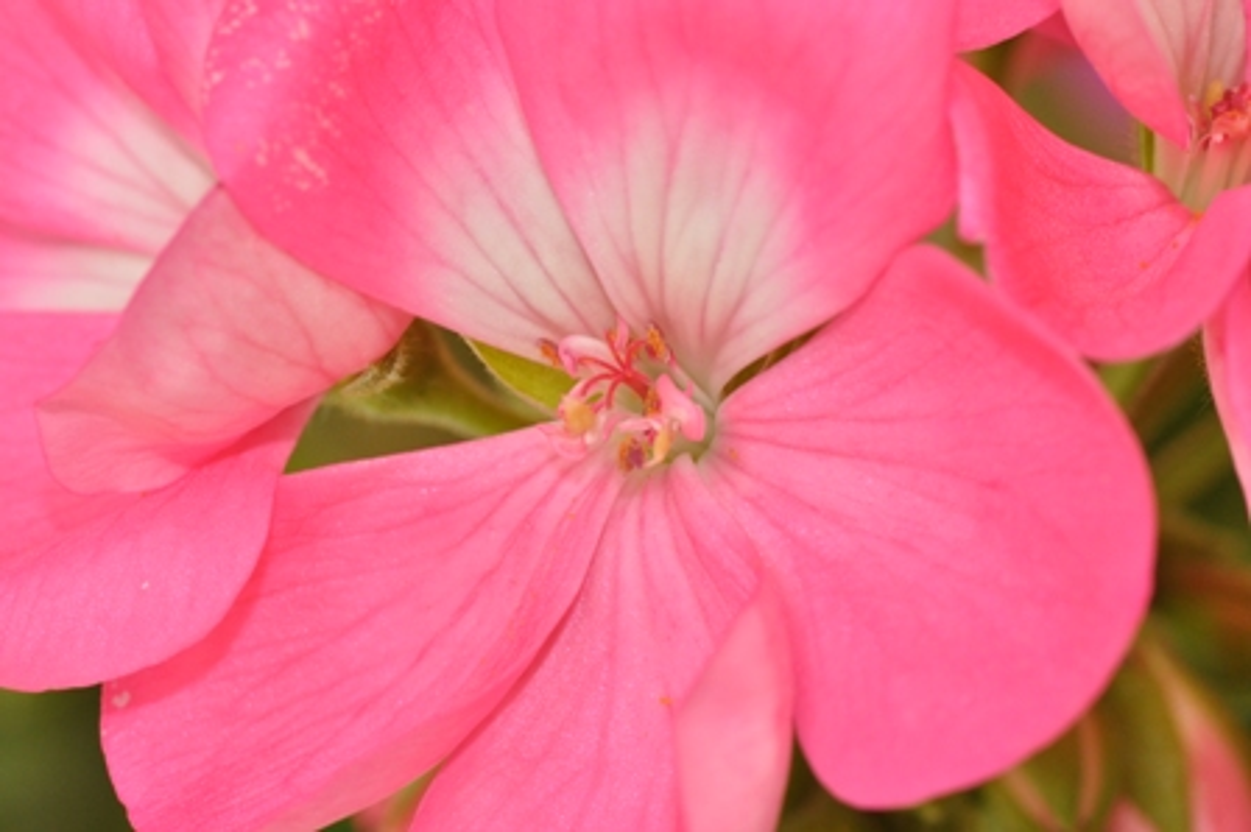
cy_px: 416
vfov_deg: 10.1
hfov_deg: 15.2
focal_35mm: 135
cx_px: 626
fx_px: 4688
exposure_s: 1/200
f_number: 18
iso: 800
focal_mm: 90
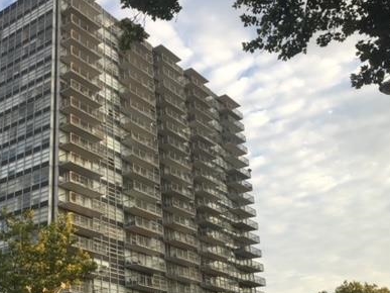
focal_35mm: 48
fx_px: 541
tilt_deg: +27.9
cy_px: 160
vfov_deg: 30.2
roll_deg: -1.1
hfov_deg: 38.7
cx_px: 99
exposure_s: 1/265
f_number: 2.2
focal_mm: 4.15
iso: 32
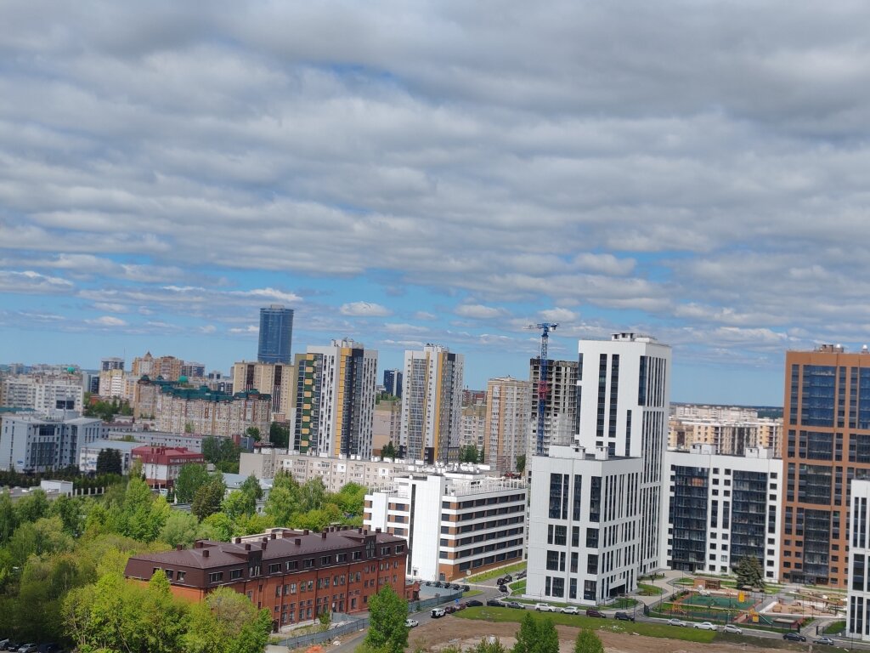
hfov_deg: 35.5
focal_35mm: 54
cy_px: 326
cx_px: 435
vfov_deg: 27.0
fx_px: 1357
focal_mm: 6.12
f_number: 13
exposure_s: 1/1100
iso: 50
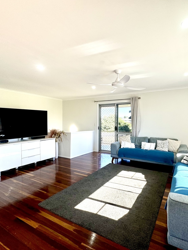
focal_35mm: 19
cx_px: 113
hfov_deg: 68.0
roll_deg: +0.1
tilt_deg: -0.4
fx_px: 138
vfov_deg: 84.7
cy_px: 125
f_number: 2.2
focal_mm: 2.22
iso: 50
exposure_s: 1/100
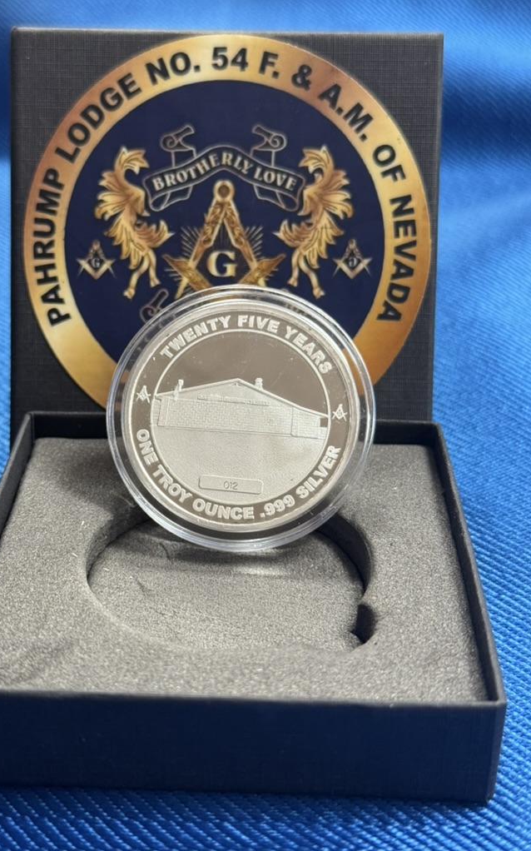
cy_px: 426
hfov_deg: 25.3
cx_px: 217
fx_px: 1182
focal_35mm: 51
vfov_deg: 39.6
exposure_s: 1/60
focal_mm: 6.76
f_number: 1.78
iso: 160
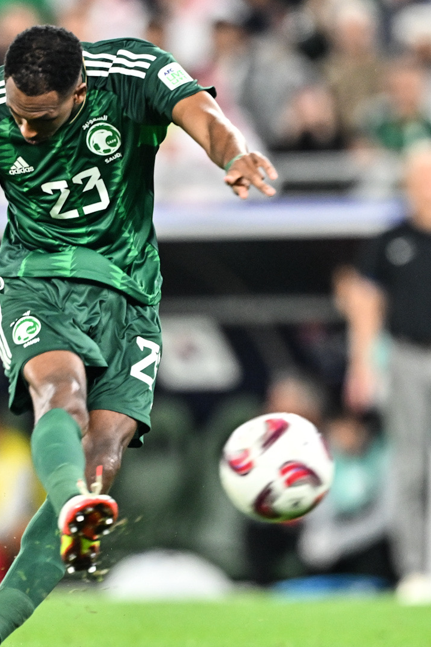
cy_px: 363
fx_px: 13643
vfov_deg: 2.7
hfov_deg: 1.8
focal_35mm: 760
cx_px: 174
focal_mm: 400
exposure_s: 1/1000
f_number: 2.8
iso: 1600
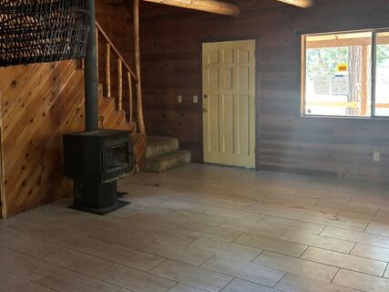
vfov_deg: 36.5
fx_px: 438
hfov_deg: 47.1
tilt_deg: -2.4
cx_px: 131
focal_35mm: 39
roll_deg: +1.7
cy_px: 104
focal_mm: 5.96
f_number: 1.6
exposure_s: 1/30
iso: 640
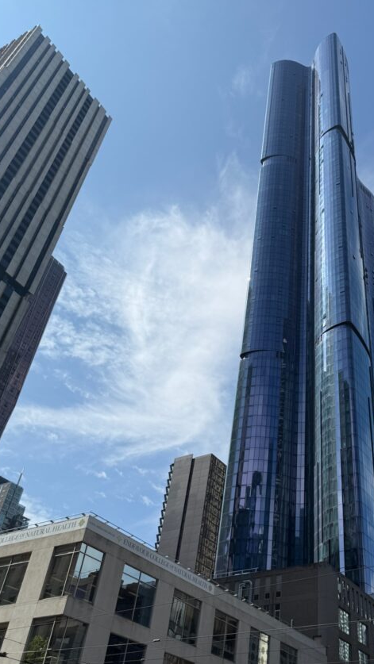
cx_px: 295
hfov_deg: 35.6
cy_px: 349
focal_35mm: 32
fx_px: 564
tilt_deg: +39.3
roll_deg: -1.8
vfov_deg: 61.0
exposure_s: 1/7353
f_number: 1.78
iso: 80
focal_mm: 6.76
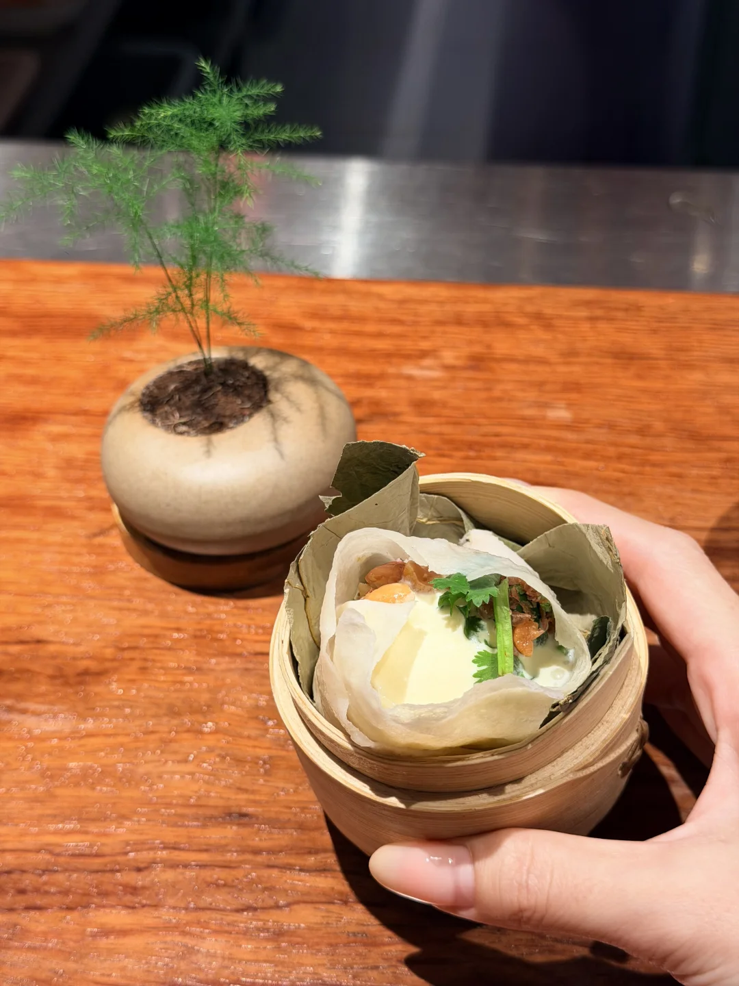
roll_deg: +2.6
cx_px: 370
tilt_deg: -43.9
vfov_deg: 39.7
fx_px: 1366
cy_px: 493
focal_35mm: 48
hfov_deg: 30.3
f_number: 1.78
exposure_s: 1/50
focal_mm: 6.76
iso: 80
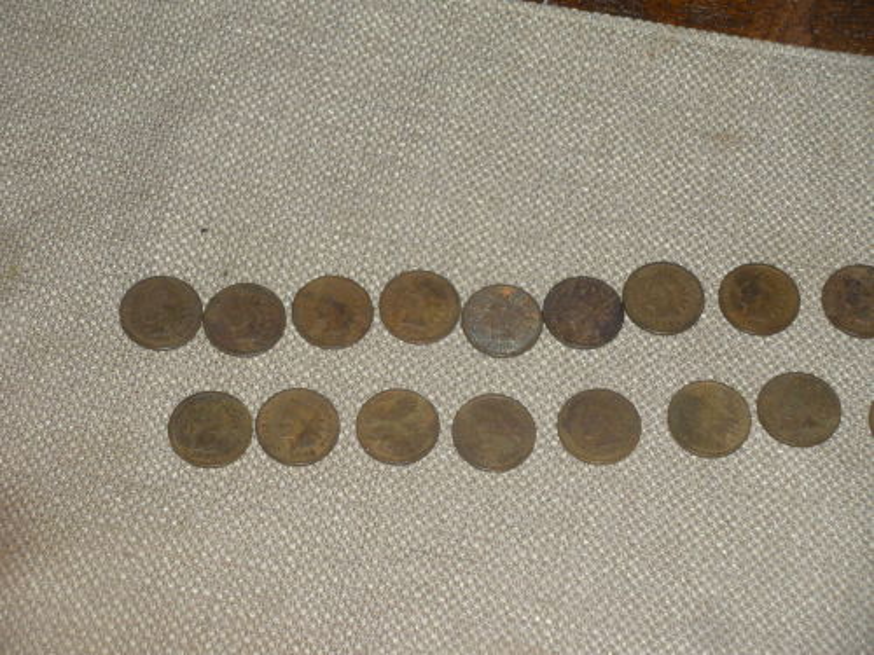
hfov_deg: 19.6
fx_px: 2525
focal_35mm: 100
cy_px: 328
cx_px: 437
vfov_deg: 14.8
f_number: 5
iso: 64
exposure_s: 1/125
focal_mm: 17.4
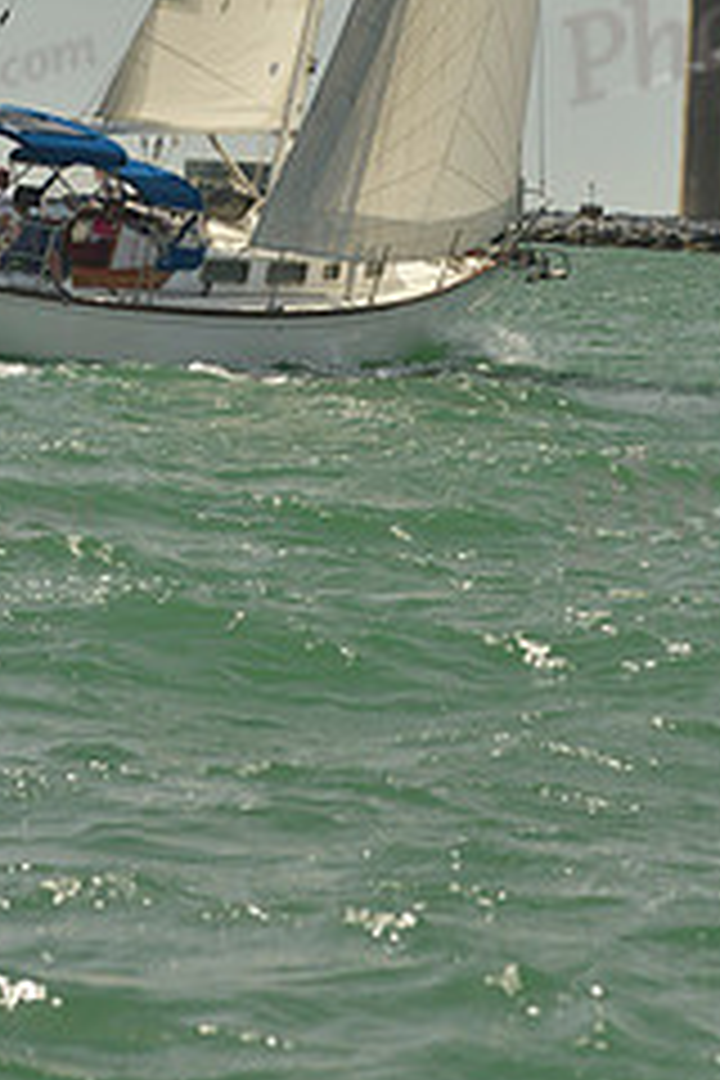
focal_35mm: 230
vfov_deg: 8.9
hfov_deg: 6.0
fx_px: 6899
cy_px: -180
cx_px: 331
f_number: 8
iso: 280
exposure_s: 1/800
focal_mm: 95
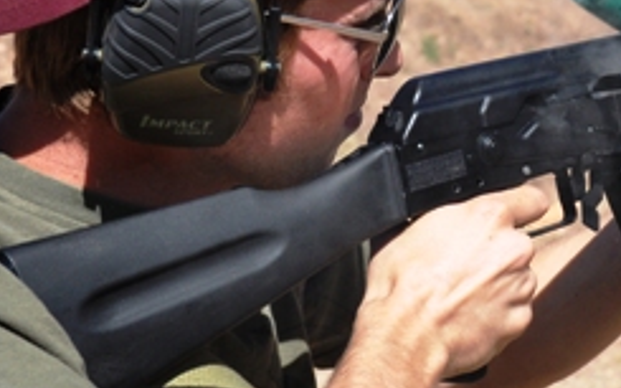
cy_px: 36
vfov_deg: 9.7
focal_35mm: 135
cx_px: 637
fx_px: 2284
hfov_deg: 15.2
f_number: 6.3
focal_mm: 30
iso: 400
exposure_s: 1/1600
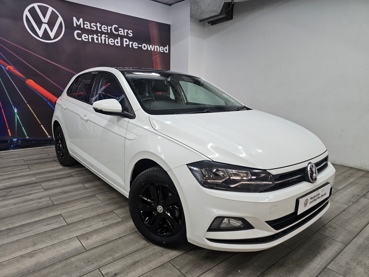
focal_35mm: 23
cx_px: 184
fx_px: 245
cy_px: 138
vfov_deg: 58.9
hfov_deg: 73.9
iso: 200
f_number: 1.7
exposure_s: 1/100
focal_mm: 6.3
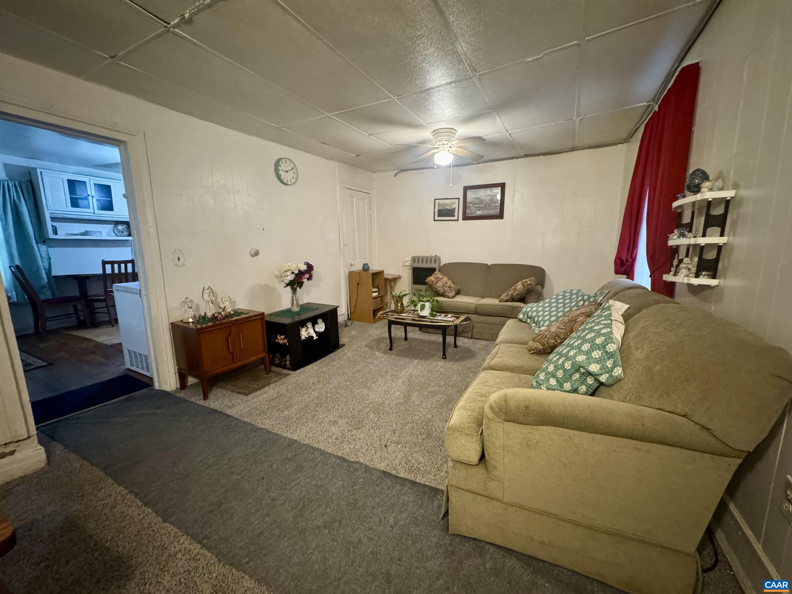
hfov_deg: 102.1
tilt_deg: -9.2
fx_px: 320
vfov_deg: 85.7
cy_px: 297
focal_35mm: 14
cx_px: 396
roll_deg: -0.2
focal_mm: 2.22
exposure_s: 1/40
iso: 1250
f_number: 2.2
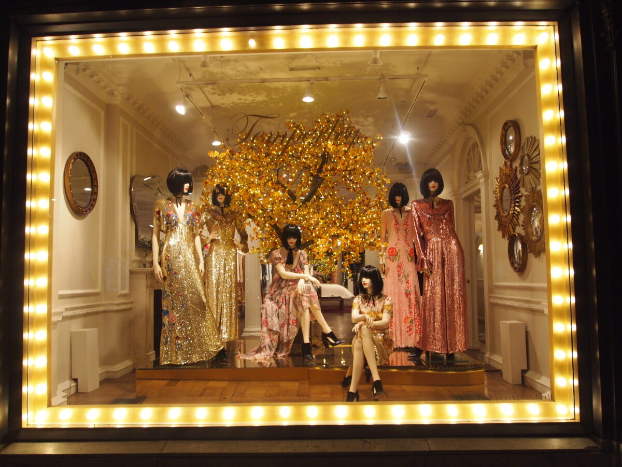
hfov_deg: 60.0
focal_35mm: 30
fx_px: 539
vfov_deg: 46.8
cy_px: 234
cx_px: 311
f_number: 3.6
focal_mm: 15
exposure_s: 1/60
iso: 500
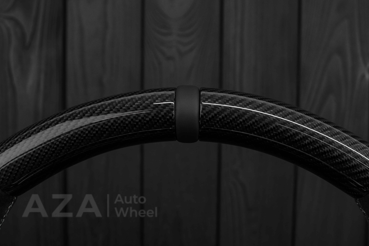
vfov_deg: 25.3
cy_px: 123
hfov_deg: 37.2
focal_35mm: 54
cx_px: 188
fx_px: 548
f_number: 6.3
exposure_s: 1/125
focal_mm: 35
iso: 500
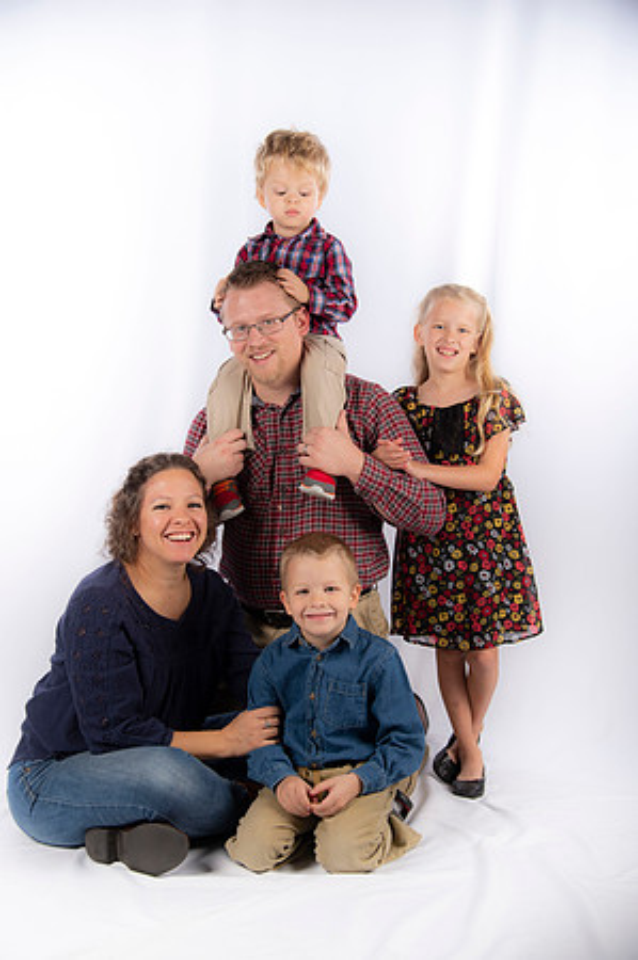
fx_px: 1279
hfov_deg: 28.0
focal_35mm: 48
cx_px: 319
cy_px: 480
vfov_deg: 41.2
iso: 100
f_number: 5.6
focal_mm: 48
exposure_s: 1/200
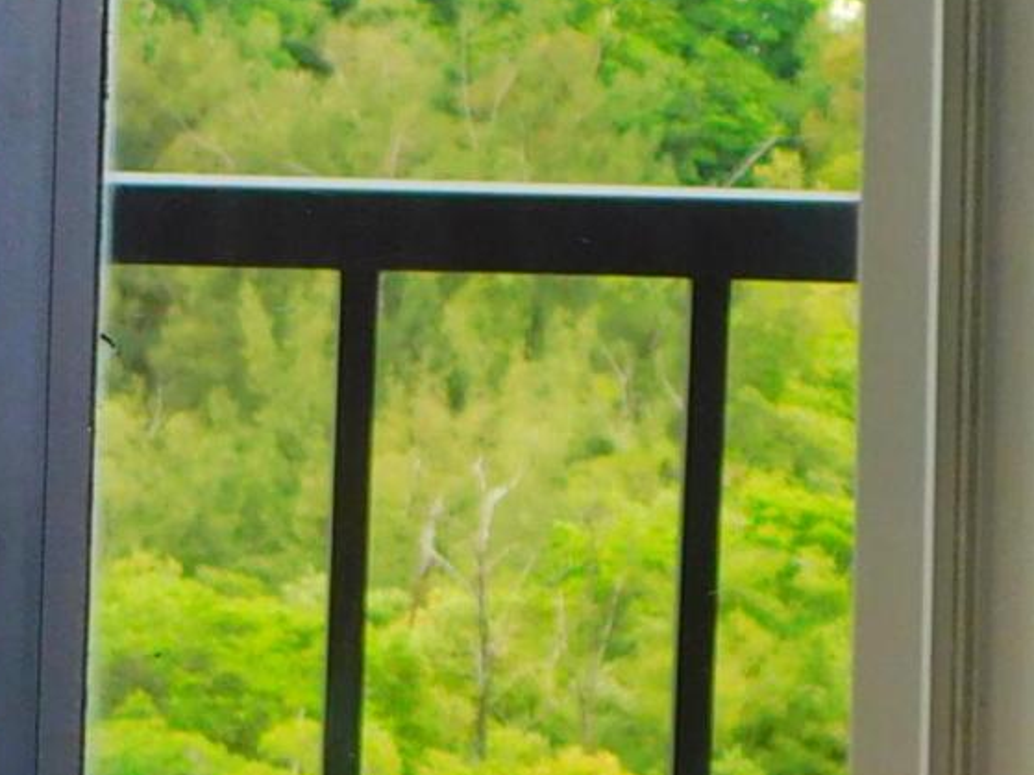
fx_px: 9079
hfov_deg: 6.4
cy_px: 433
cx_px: -853
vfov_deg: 4.9
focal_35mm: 304
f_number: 4
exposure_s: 1/80
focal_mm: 10.4
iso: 125
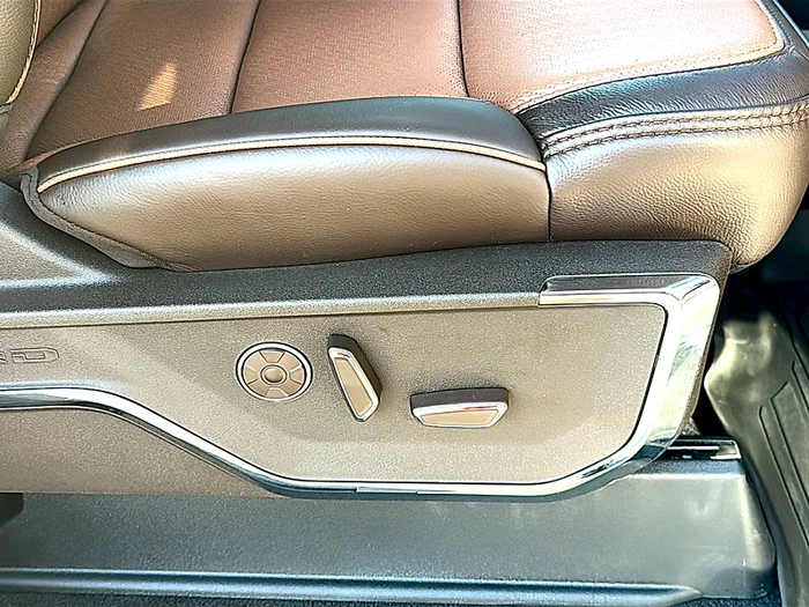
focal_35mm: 42
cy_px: 304
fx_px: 982
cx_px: 404
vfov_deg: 34.3
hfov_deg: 44.8
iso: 80
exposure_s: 1/181
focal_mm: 6.86
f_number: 1.78
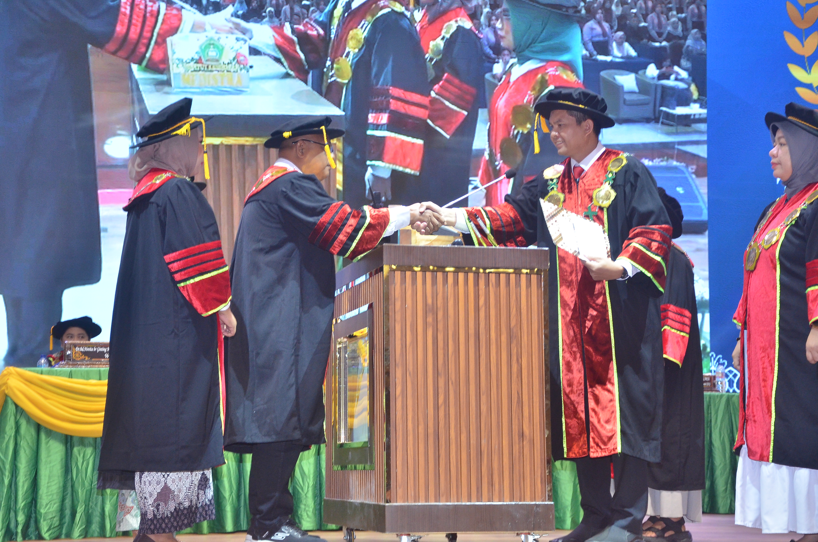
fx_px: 1701
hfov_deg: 27.0
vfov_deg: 18.1
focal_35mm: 75
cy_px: 271
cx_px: 409
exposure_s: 1/125
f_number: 5
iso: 1250
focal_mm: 50
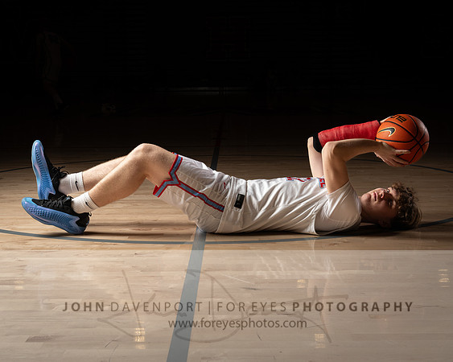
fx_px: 766
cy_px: 182
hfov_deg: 32.9
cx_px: 215
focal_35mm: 57
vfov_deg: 26.6
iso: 200
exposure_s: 1/200
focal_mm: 48
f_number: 11
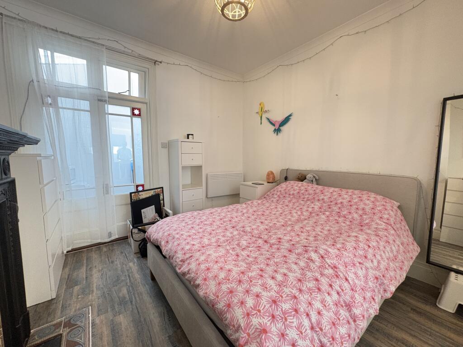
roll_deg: +0.3
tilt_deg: -5.1
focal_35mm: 14
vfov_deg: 85.7
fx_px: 187
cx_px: 232
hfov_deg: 102.1
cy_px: 174
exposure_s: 1/50
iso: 500
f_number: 2.2
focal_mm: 2.22
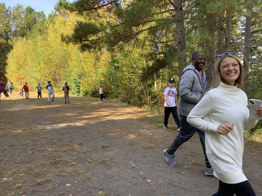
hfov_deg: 58.4
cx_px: 131
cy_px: 98
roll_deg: -0.2
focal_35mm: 31
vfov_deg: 45.4
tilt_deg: -5.4
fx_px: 235
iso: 25
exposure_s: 1/120
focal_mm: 3.3
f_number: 2.4
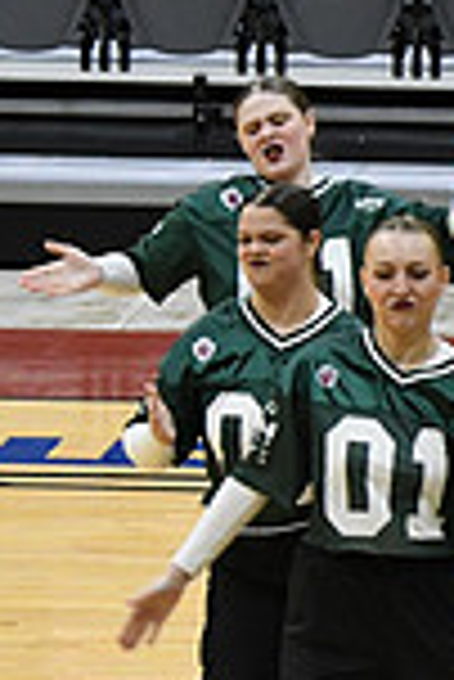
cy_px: 592
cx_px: 1286
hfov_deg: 3.0
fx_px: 8474
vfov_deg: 4.6
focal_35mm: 449
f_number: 4
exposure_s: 1/250
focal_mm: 78
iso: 3200
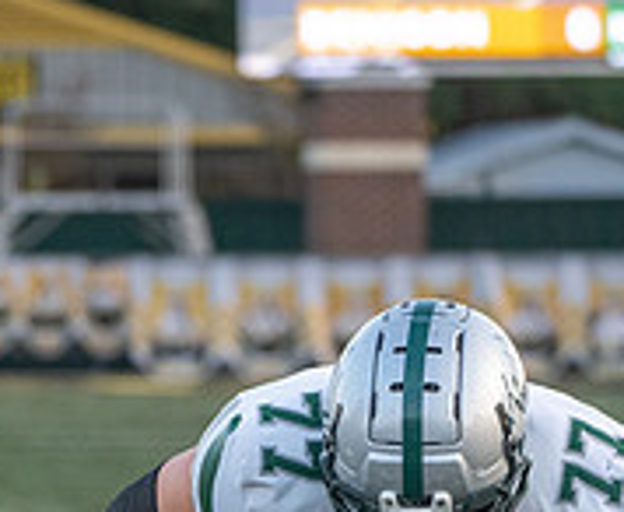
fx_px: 12198
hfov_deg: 2.9
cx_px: -316
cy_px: 665
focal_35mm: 654
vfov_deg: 2.4
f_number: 5.6
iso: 2500
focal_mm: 183
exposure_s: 1/1000
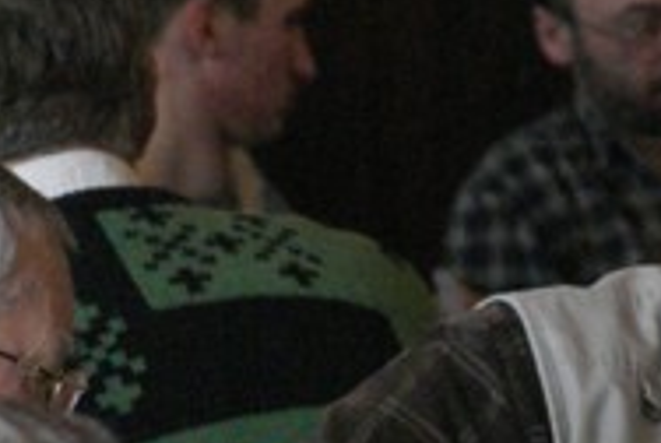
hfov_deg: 2.3
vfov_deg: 1.5
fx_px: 16404
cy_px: 288
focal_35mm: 892
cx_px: 911
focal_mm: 160
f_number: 8
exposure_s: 1/25
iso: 1600
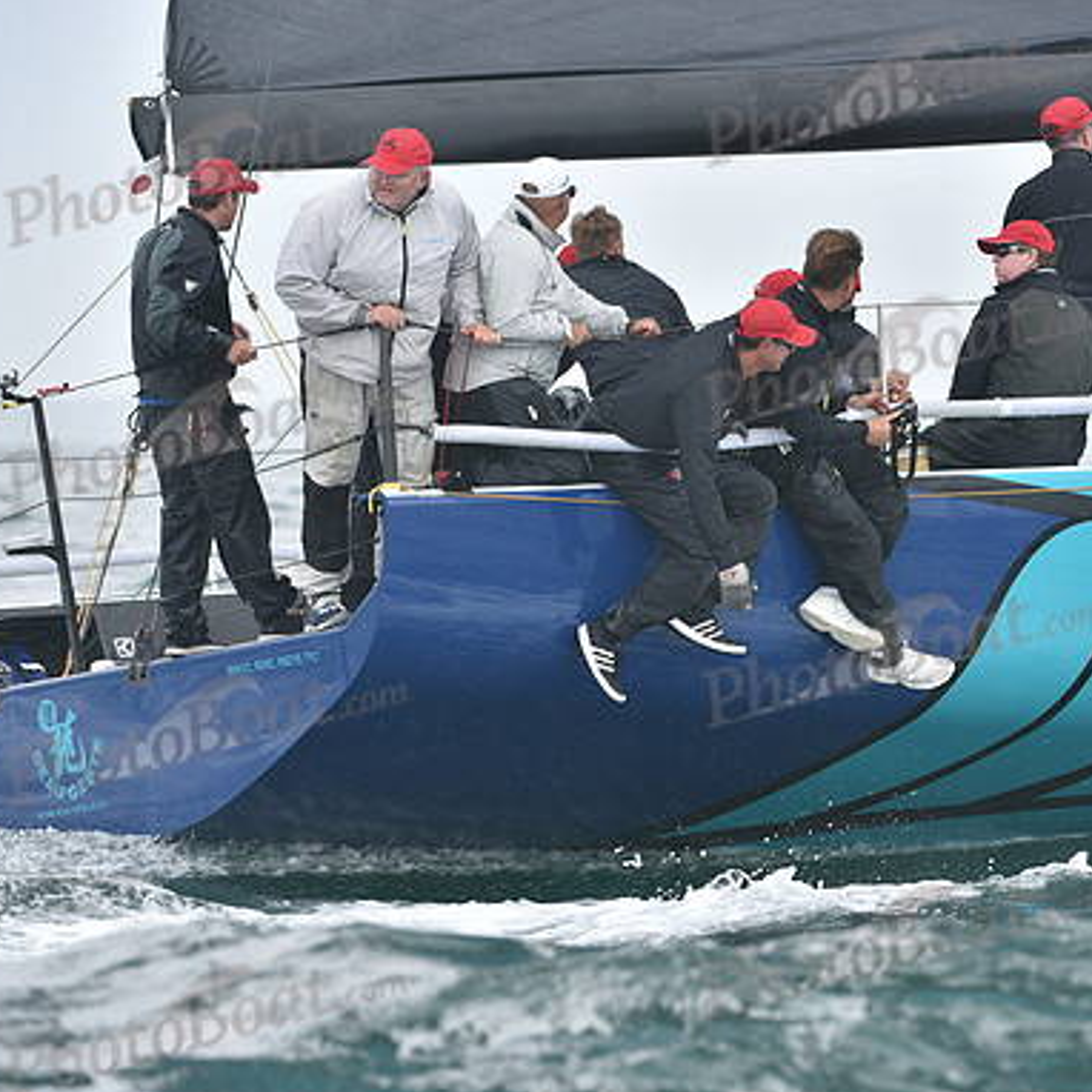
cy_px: 545
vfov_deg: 6.8
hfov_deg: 6.8
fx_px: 9208
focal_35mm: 258
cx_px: 557
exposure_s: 1/1000
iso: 320
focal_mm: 200
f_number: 4.5
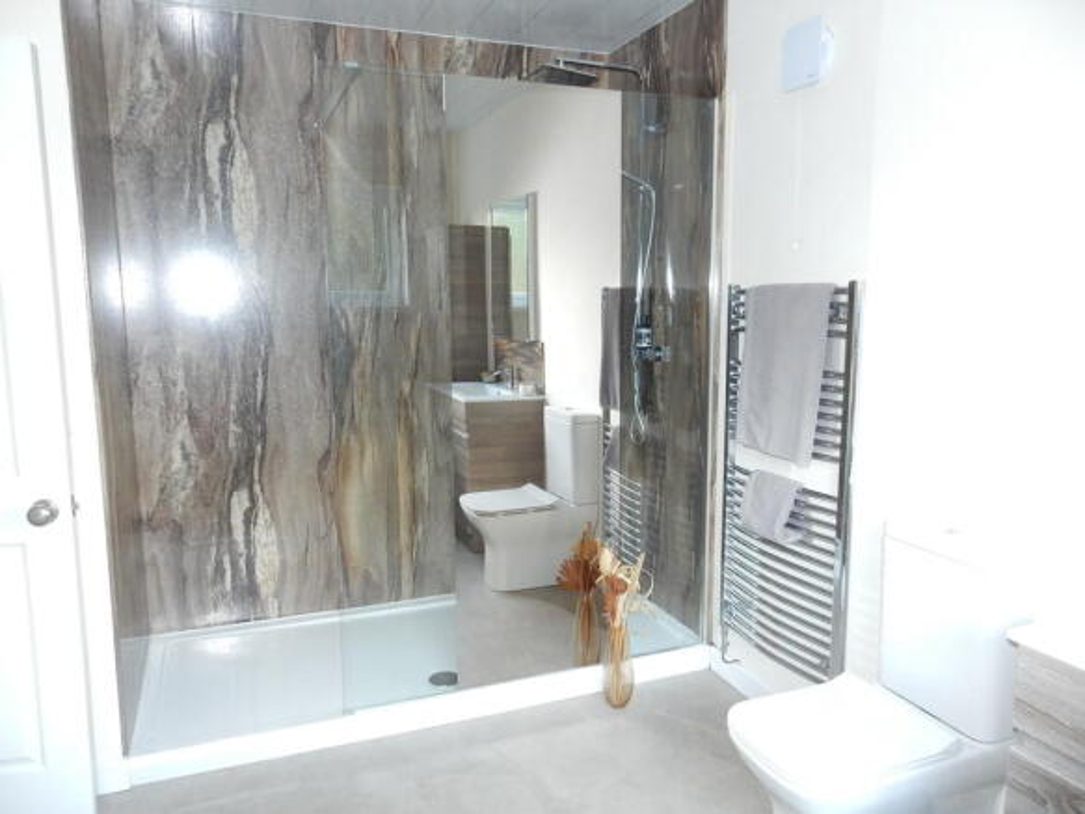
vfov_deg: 54.9
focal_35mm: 25
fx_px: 783
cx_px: 542
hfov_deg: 69.4
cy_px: 407
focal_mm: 4.5
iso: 450
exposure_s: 1/30
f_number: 3.7
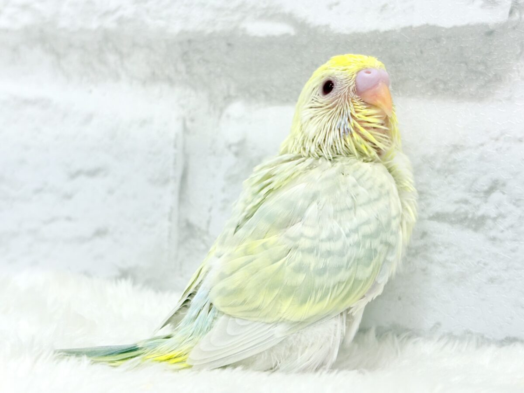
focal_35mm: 52
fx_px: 787
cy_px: 196
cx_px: 262
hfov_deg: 36.8
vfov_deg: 28.0
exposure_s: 1/100
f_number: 1.6
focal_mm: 5.96
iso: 64
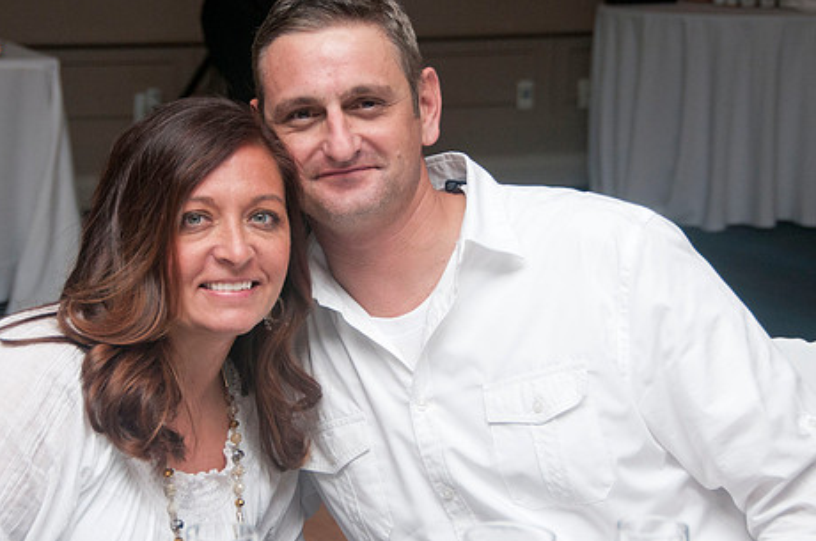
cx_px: 365
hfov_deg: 19.3
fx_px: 2398
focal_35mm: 106
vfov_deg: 12.9
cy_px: 270
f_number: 5.6
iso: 400
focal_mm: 56
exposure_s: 1/125
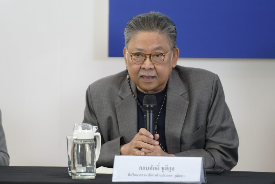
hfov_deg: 7.4
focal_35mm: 278
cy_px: 92
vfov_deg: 5.0
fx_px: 2120
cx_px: 138
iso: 1250
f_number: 2.8
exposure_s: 1/320
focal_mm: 185
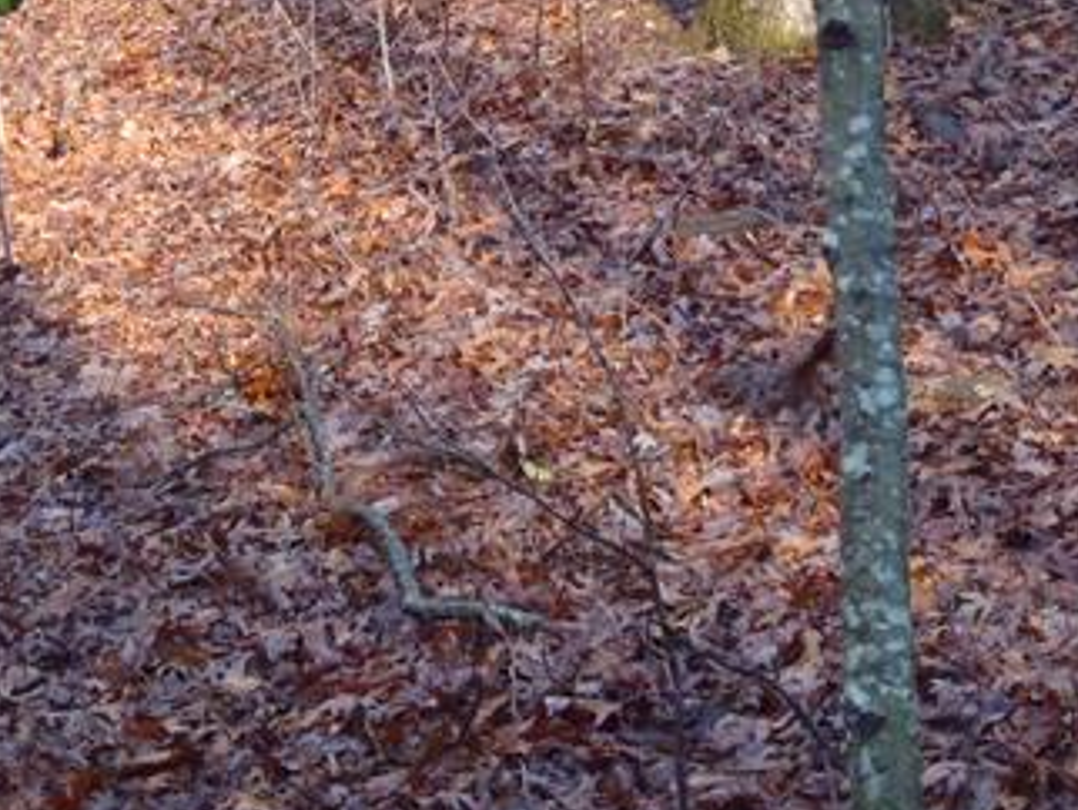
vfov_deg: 12.1
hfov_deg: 16.1
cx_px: 191
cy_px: 7
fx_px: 3771
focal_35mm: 121
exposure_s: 1/60
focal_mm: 10.73
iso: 400
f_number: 5.3
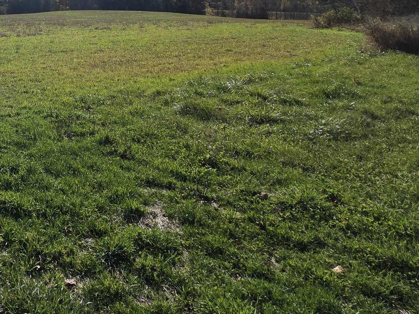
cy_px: -20
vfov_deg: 38.6
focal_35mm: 31
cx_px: -13
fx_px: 375
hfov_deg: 47.0
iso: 50
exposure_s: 1/3903
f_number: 2.2
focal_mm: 2.2
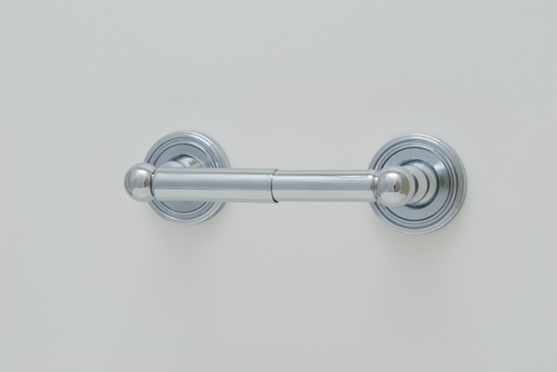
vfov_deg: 16.6
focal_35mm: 82
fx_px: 1278
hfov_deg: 24.6
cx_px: 278
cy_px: 186
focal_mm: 55
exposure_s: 1/2.5
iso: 100
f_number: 18
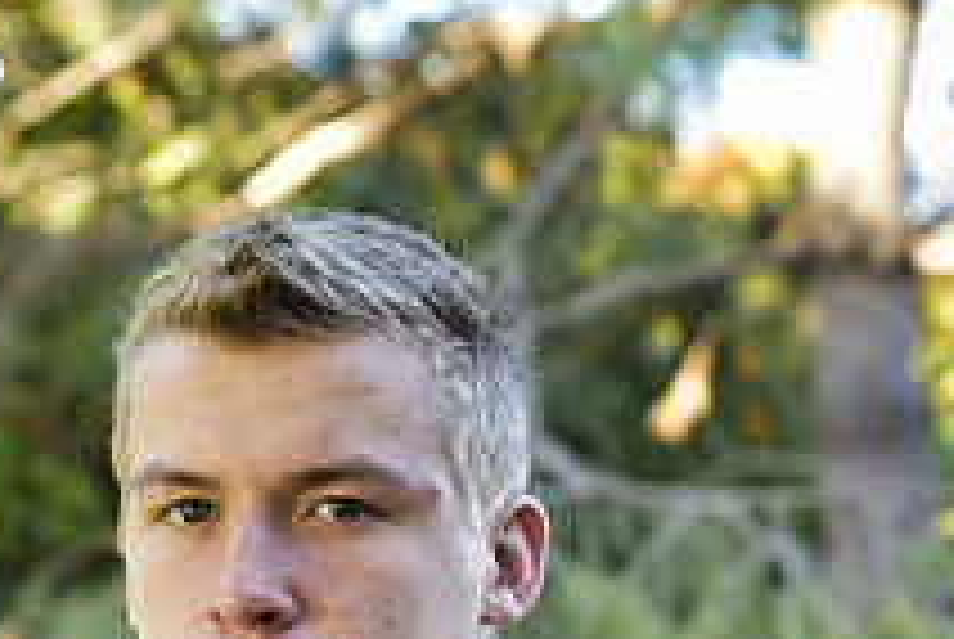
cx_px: 230
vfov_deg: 8.8
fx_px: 4060
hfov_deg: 13.4
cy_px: 857
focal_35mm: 153
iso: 200
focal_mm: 56
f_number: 3.5
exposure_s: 1/60
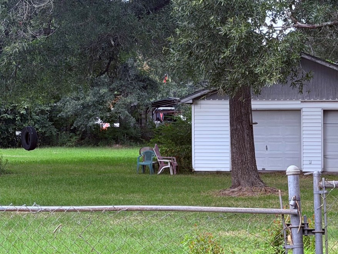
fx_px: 1093
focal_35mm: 112
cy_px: 136
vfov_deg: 13.2
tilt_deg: +0.7
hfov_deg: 17.5
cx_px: 253
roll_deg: -0.3
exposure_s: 1/527
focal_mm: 6.76
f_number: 1.78
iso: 80
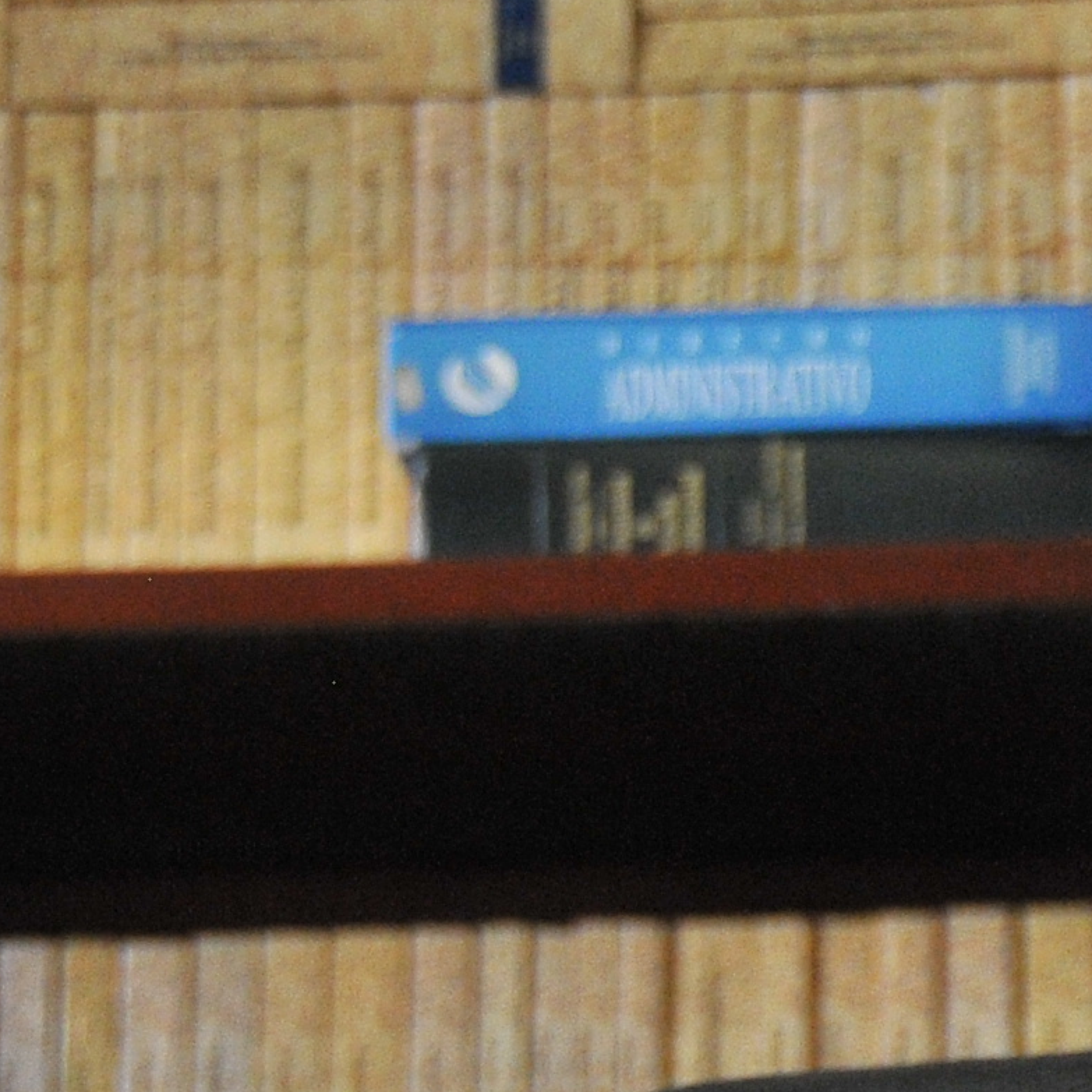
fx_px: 7959
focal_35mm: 223
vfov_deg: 7.8
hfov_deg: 7.8
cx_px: 1280
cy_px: 1029
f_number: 2.8
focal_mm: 32
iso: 800
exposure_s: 1/125
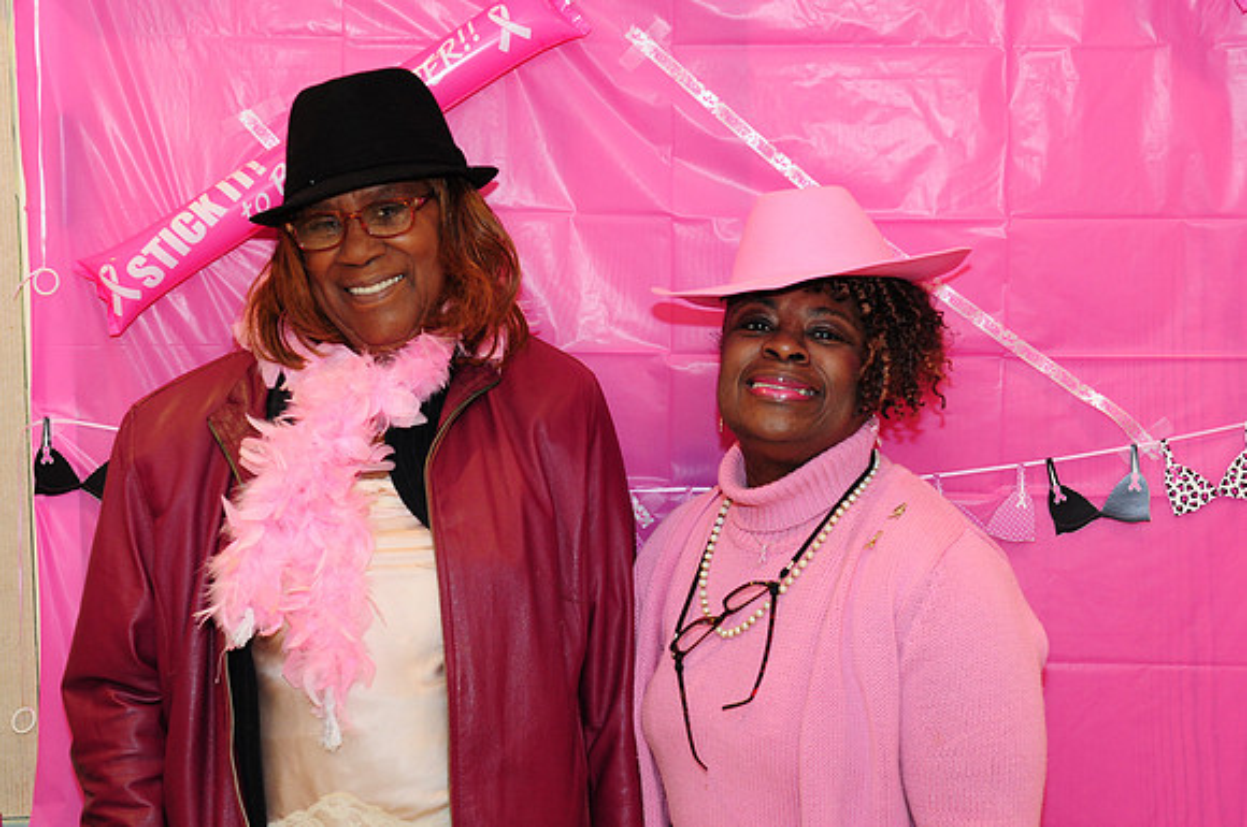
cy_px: 414
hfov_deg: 28.1
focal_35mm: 72
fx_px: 2491
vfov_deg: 18.9
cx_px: 624
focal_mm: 48
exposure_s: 1/60
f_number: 5.6
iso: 640
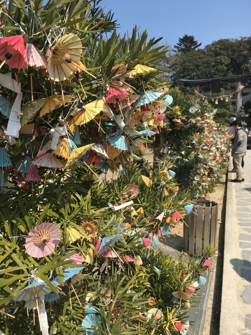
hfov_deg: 48.2
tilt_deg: -7.2
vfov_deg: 61.7
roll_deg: -2.0
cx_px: 126
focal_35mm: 29
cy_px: 168
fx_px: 280
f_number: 2.2
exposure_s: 1/1221
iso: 25
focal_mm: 4.15
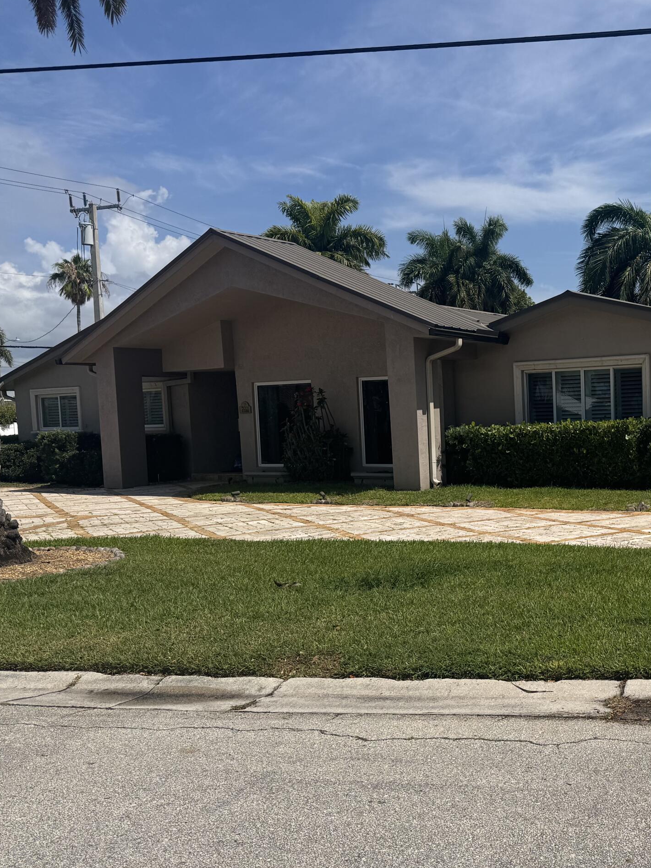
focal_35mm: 38
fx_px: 953
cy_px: 479
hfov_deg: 35.0
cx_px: 618
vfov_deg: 48.9
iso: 80
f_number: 1.78
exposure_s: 1/7092
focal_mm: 6.76
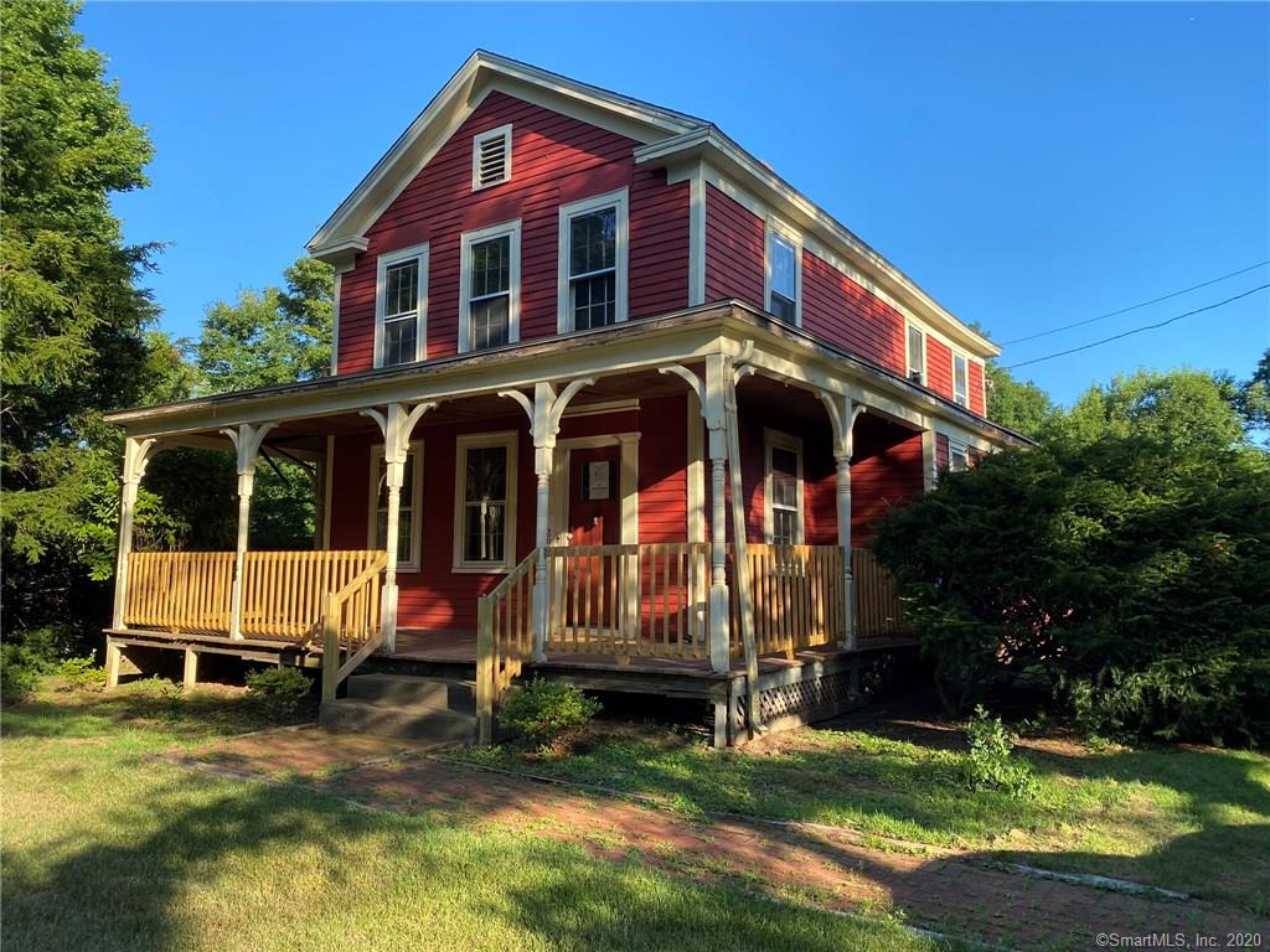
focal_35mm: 26
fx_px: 954
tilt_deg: +5.4
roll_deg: -0.9
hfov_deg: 67.3
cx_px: 635
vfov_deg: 53.1
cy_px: 476
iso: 32
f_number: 1.8
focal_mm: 4.25
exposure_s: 1/762
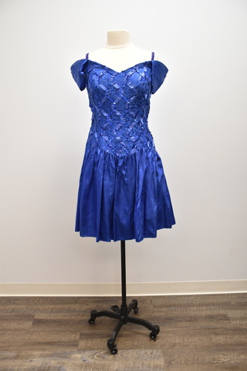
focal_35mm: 30
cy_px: 186
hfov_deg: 43.6
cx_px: 124
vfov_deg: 61.9
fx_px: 309
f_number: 4.5
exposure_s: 1/80
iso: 1000
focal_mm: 20
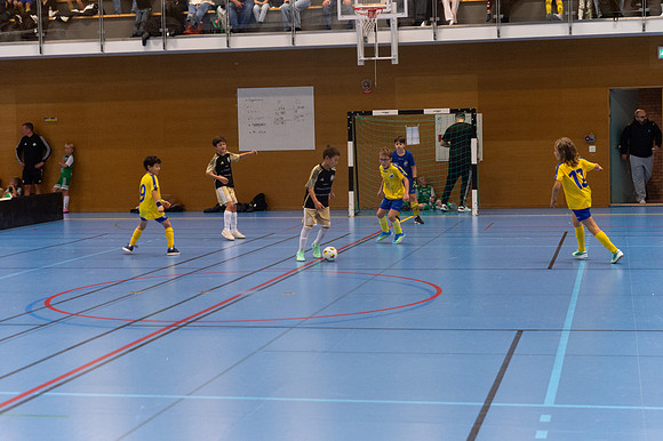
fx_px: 1288
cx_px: 332
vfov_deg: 19.4
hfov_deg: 28.9
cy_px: 220
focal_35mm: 70
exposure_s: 1/500
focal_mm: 70
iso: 5600
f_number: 3.5
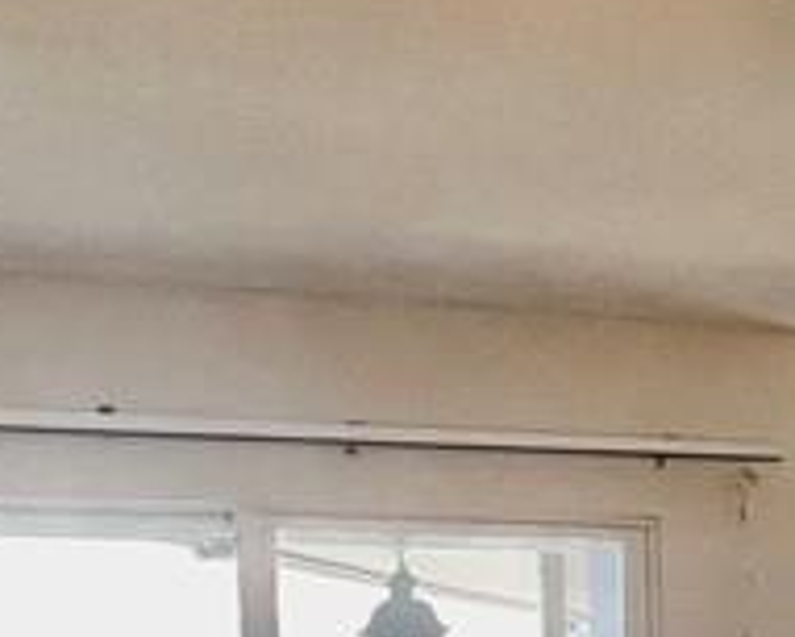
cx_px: 703
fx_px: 1601
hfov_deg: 27.0
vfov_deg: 19.6
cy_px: 953
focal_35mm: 68
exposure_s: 1/120
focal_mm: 1.57
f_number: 1.8
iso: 80
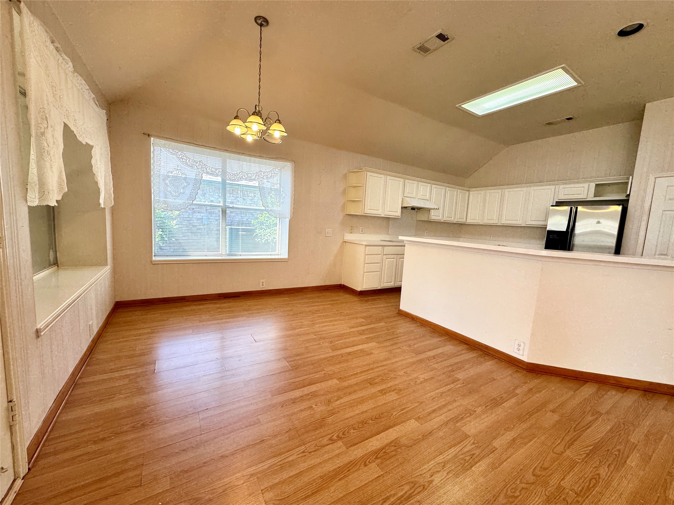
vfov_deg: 85.7
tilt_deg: -6.9
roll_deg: -3.4
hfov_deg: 102.1
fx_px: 273
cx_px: 337
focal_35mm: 14
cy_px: 252
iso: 64
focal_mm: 2.22
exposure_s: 1/120
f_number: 2.2
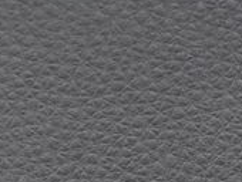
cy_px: 38
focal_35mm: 298
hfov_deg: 6.5
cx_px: 411
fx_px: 2085
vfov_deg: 5.0
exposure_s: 1/15
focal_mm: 55
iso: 900
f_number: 6.3
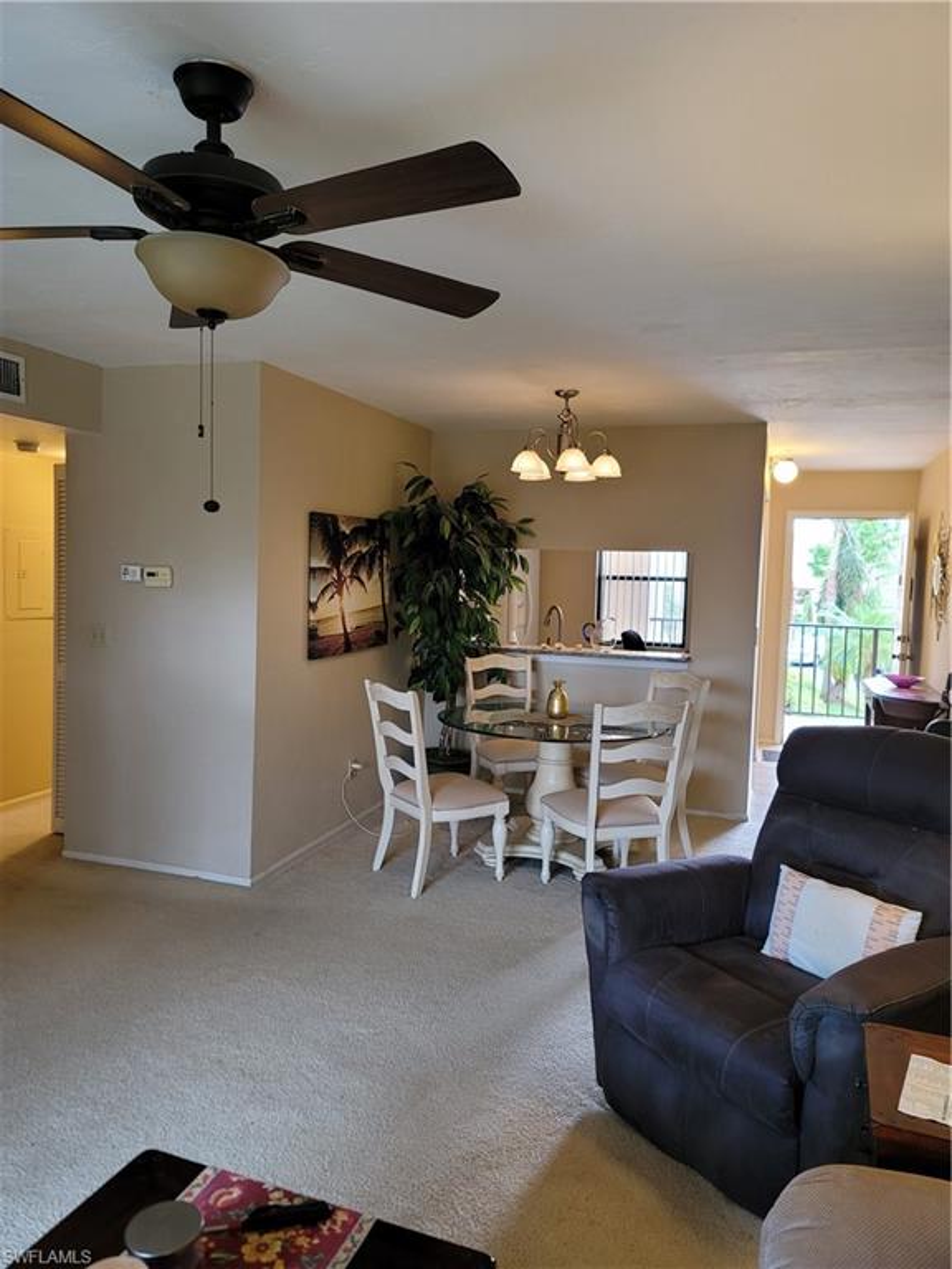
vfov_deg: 69.4
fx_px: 917
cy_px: 634
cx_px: 476
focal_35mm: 25
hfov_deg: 54.9
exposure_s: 1/60
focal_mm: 7
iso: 250
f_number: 1.8
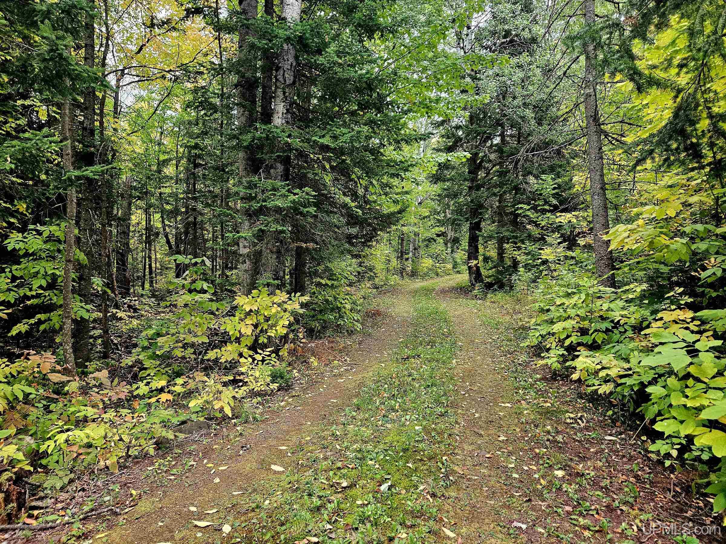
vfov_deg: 58.9
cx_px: 363
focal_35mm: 23
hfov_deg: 73.9
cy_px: 272
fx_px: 482
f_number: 1.8
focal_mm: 5.4
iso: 250
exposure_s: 1/120
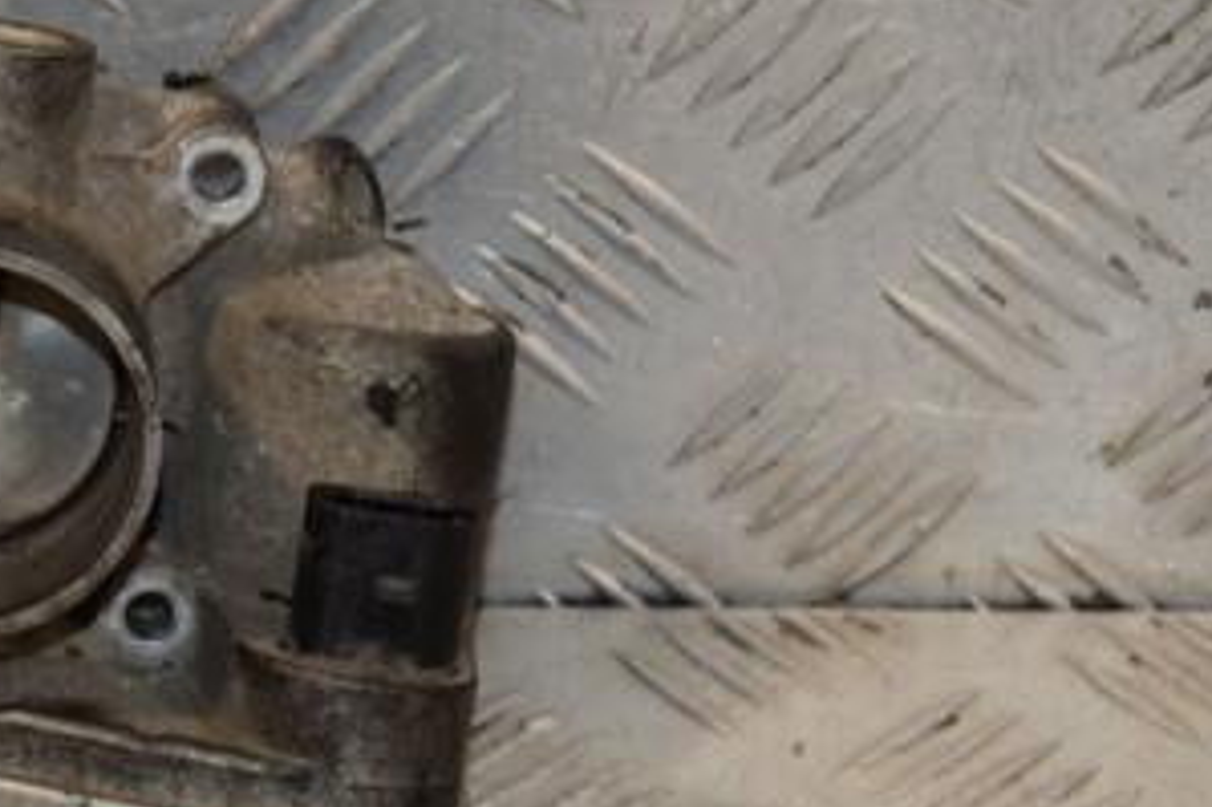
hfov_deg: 9.1
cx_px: 308
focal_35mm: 226
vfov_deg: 6.1
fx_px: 7604
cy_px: 596
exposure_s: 1/200
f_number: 6.3
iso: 800
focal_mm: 75
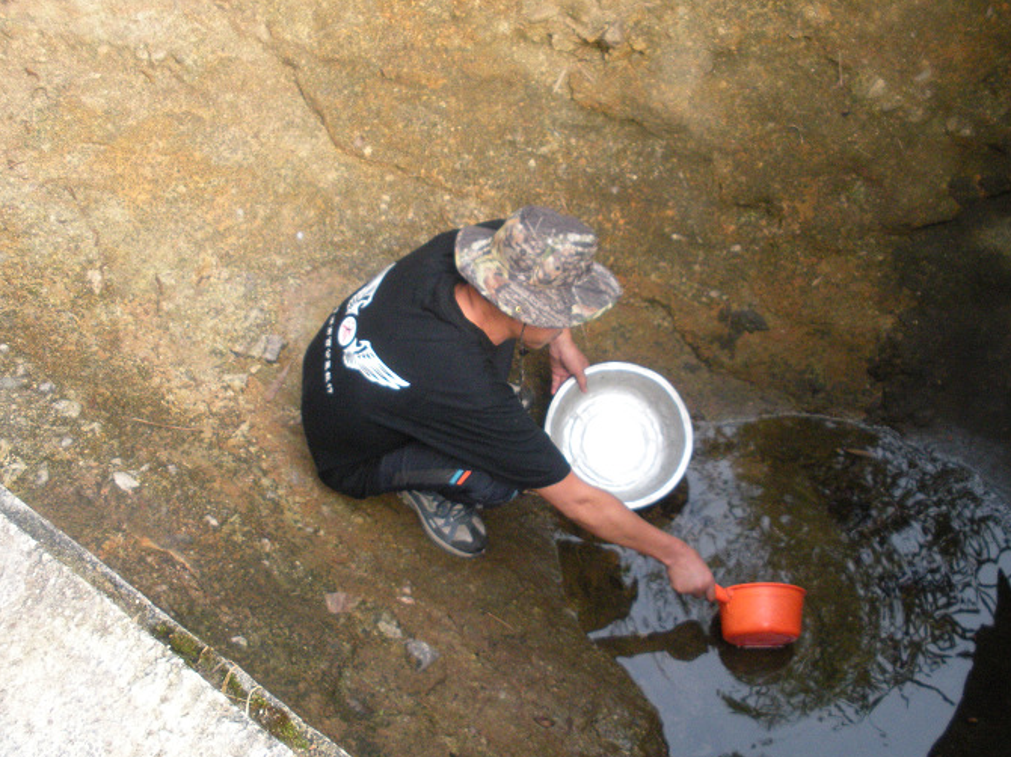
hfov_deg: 43.8
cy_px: 386
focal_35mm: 43
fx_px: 1255
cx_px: 554
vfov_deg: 33.6
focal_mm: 6.3
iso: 306
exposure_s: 1/66.3
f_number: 3.5
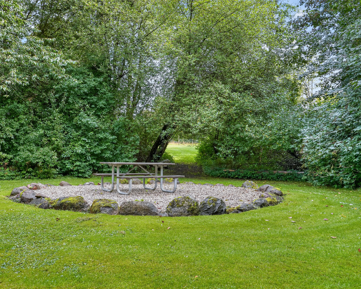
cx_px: 152
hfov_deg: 55.4
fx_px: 342
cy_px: 143
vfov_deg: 45.8
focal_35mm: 32
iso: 400
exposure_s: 1/20
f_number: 8
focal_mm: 28
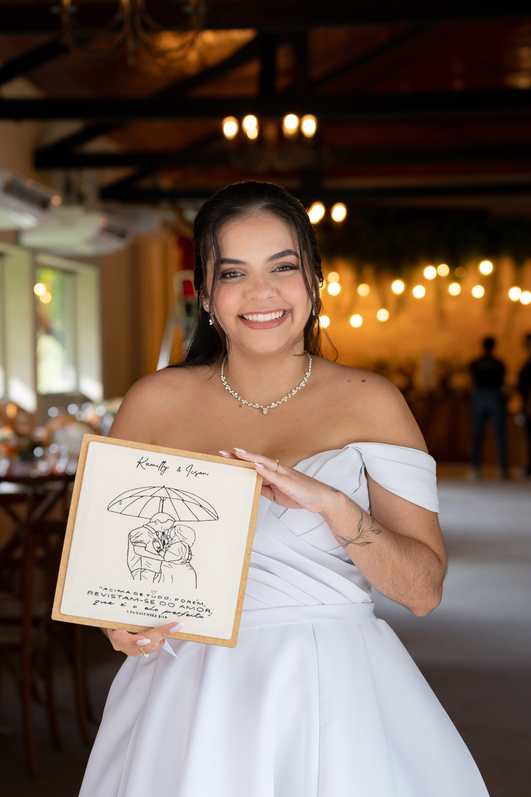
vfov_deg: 27.0
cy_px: 398
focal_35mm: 75
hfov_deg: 18.2
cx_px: 266
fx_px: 1659
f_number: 2.8
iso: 800
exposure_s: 1/400
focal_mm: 50
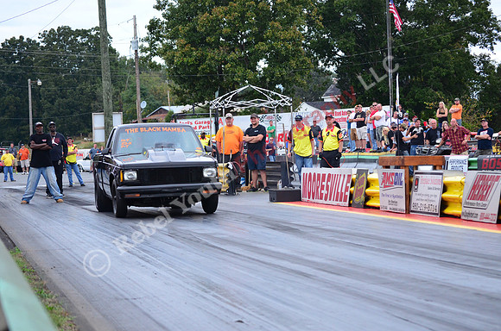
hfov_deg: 19.0
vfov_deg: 12.6
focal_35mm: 108
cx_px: 250
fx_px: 1500
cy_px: 166
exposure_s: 1/400
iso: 1000
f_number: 5
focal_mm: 72
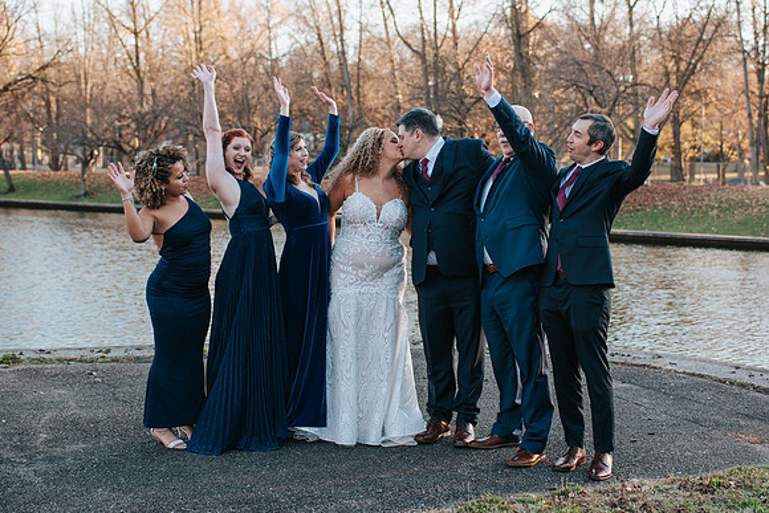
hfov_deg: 36.8
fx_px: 1156
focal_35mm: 54
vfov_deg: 25.0
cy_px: 257
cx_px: 392
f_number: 2.2
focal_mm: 35
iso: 100
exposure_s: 1/250
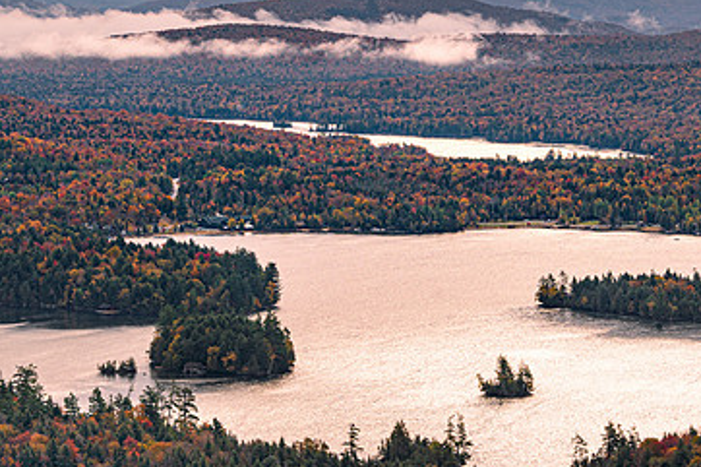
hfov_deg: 10.7
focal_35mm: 193
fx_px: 3756
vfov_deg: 7.1
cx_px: 314
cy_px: 193
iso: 100
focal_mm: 79
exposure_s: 1/160
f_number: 13
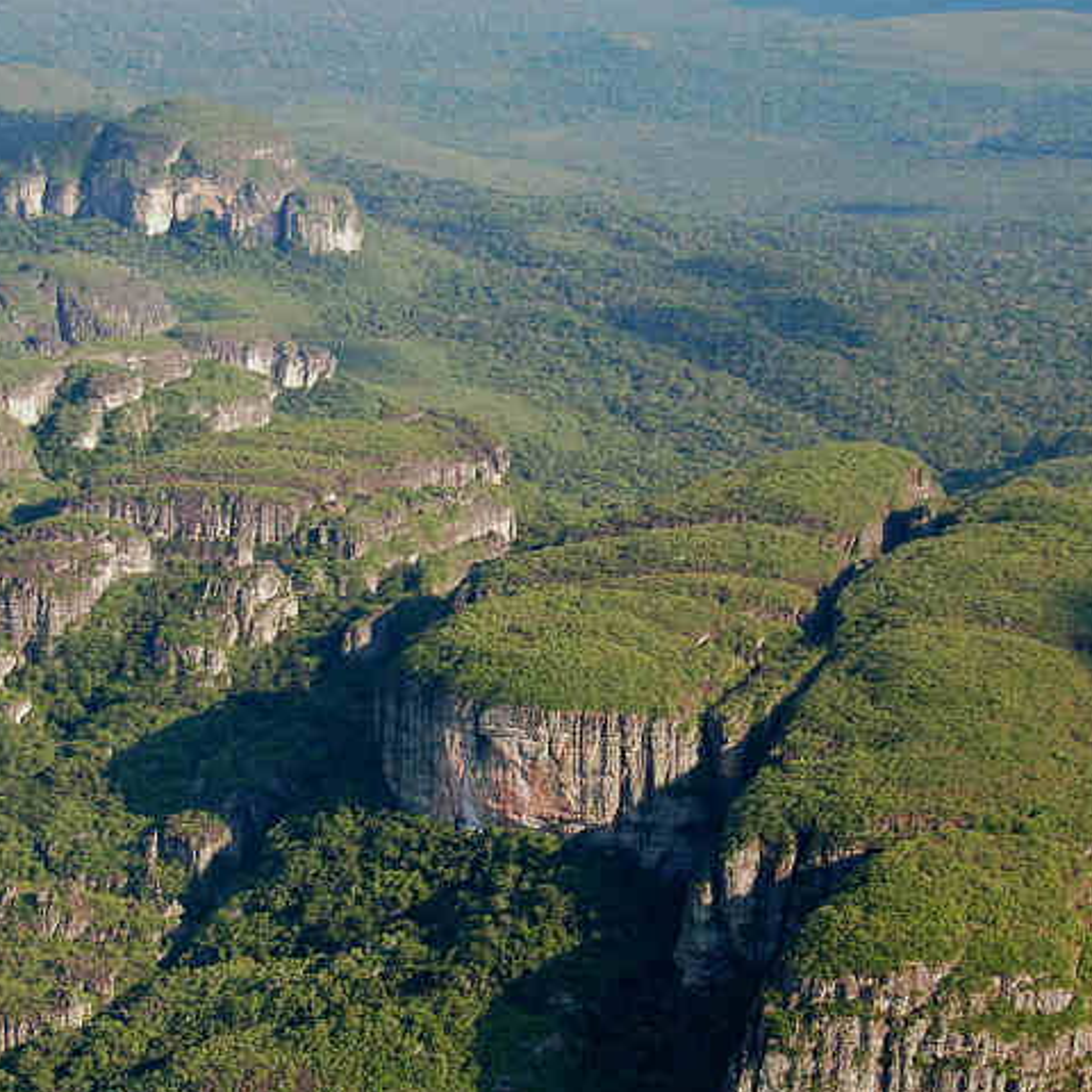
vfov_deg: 18.4
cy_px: 741
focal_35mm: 94
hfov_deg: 18.5
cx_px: 628
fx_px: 3355
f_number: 5.6
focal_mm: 36
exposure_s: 1/320
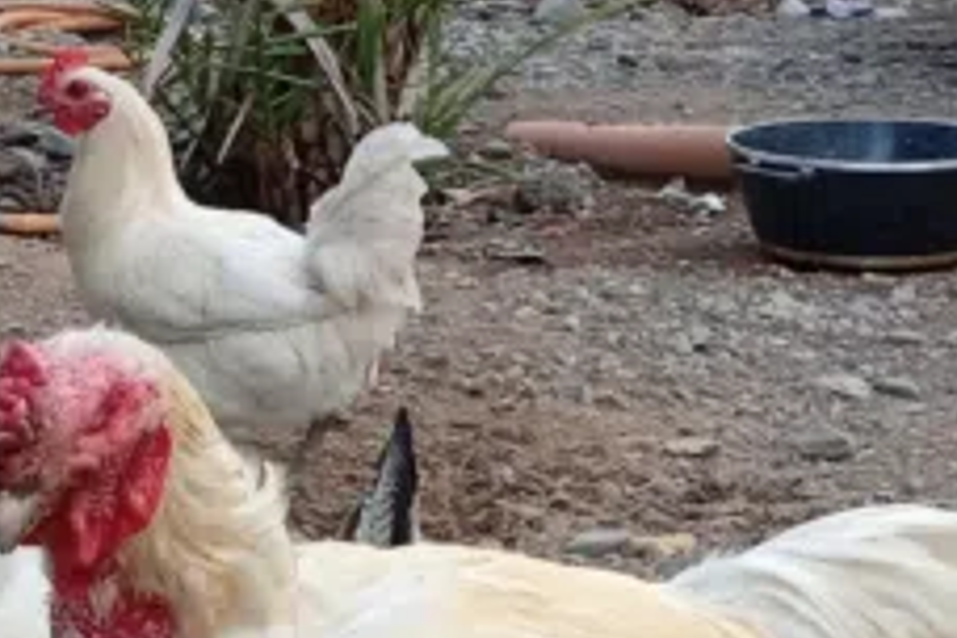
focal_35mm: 117
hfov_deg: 17.4
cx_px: 290
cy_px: 525
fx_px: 3110
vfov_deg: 11.7
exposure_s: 1/100
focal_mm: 3.96
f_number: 1.8
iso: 57
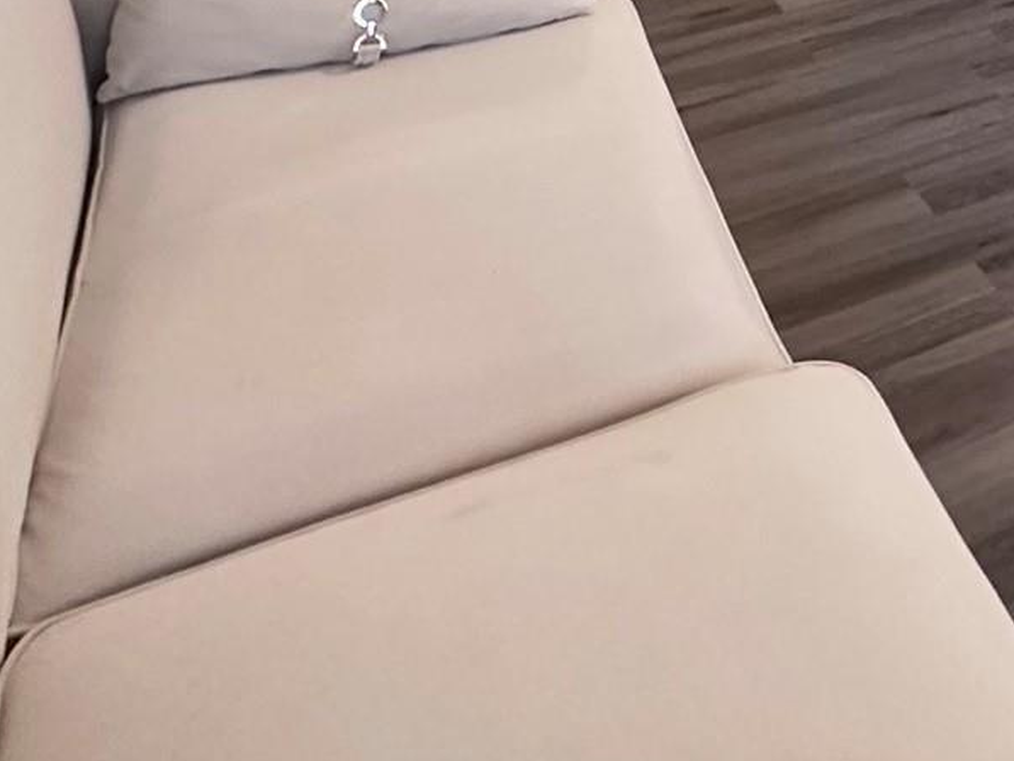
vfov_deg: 22.3
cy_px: -501
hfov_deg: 34.2
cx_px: 1124
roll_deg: +0.1
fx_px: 1406
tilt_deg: -2.9
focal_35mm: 48
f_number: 2.2
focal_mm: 2.22
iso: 500
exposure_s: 1/60
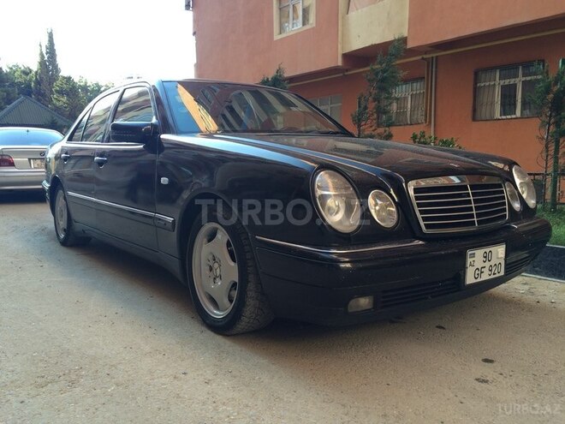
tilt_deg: -6.4
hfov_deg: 61.7
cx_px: 282
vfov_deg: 48.2
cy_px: 212
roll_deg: +0.2
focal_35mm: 29
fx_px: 473
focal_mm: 4.15
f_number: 2.2
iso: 32
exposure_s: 1/102
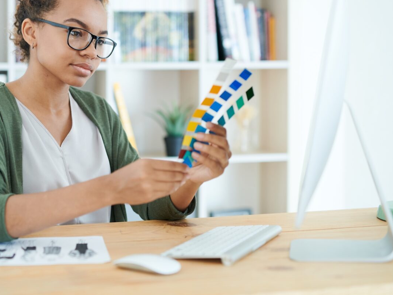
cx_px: 127
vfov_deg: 21.3
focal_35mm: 69
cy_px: 111
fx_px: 784
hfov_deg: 28.0
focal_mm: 50
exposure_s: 1/160
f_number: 2
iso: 640
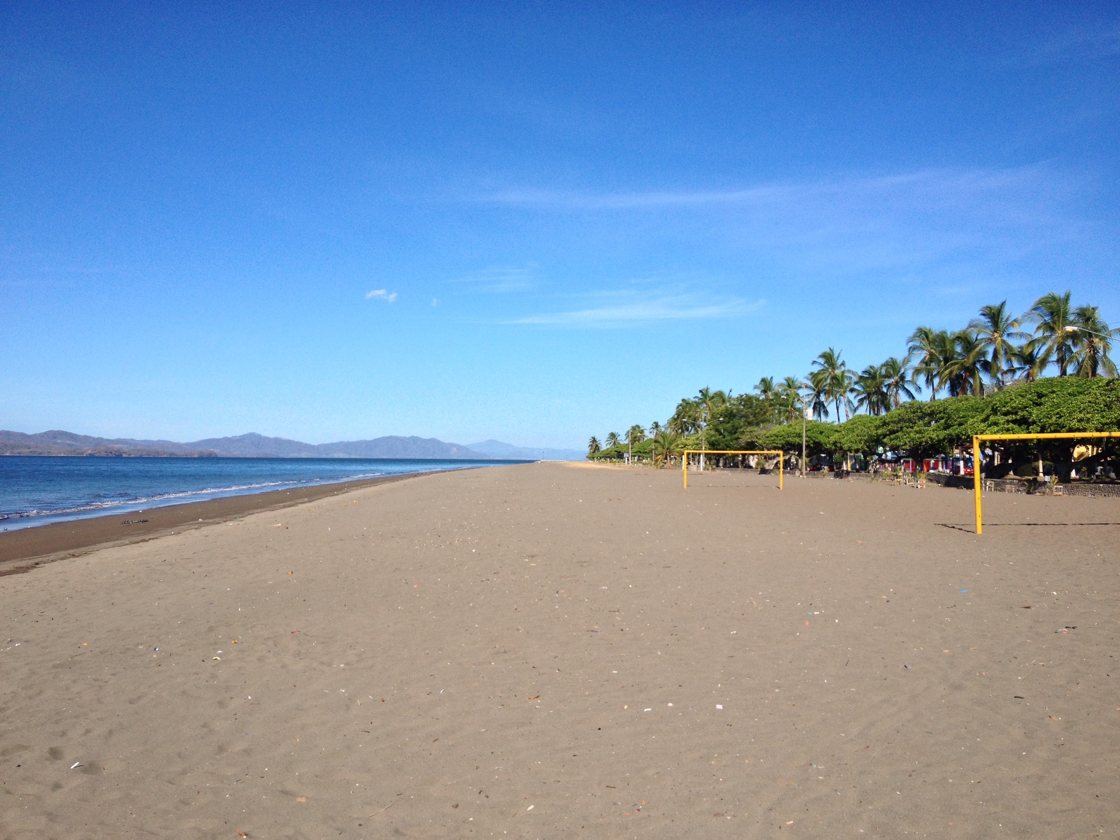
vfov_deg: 40.7
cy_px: 420
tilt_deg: -0.5
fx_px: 1132
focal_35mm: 35
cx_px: 560
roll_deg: -0.2
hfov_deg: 52.6
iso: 50
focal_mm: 4.28
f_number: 2.4
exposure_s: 1/2762
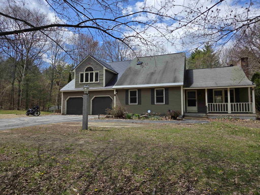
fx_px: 173
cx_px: 130
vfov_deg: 58.9
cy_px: 98
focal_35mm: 23
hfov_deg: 73.9
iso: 80
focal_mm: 5.4
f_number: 1.8
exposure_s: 1/4885
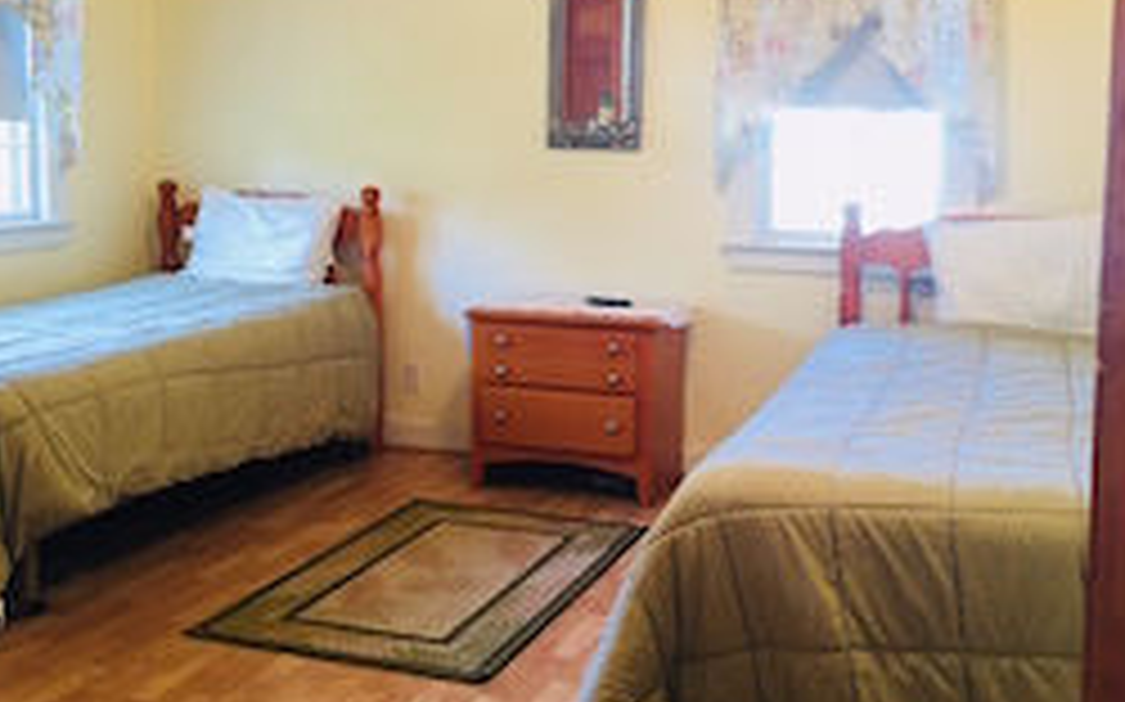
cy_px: 234
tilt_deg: -3.8
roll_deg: -1.4
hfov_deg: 47.2
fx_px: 1287
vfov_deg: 30.3
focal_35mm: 42
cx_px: 562
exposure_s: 1/15
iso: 50
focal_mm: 4.15
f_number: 2.2
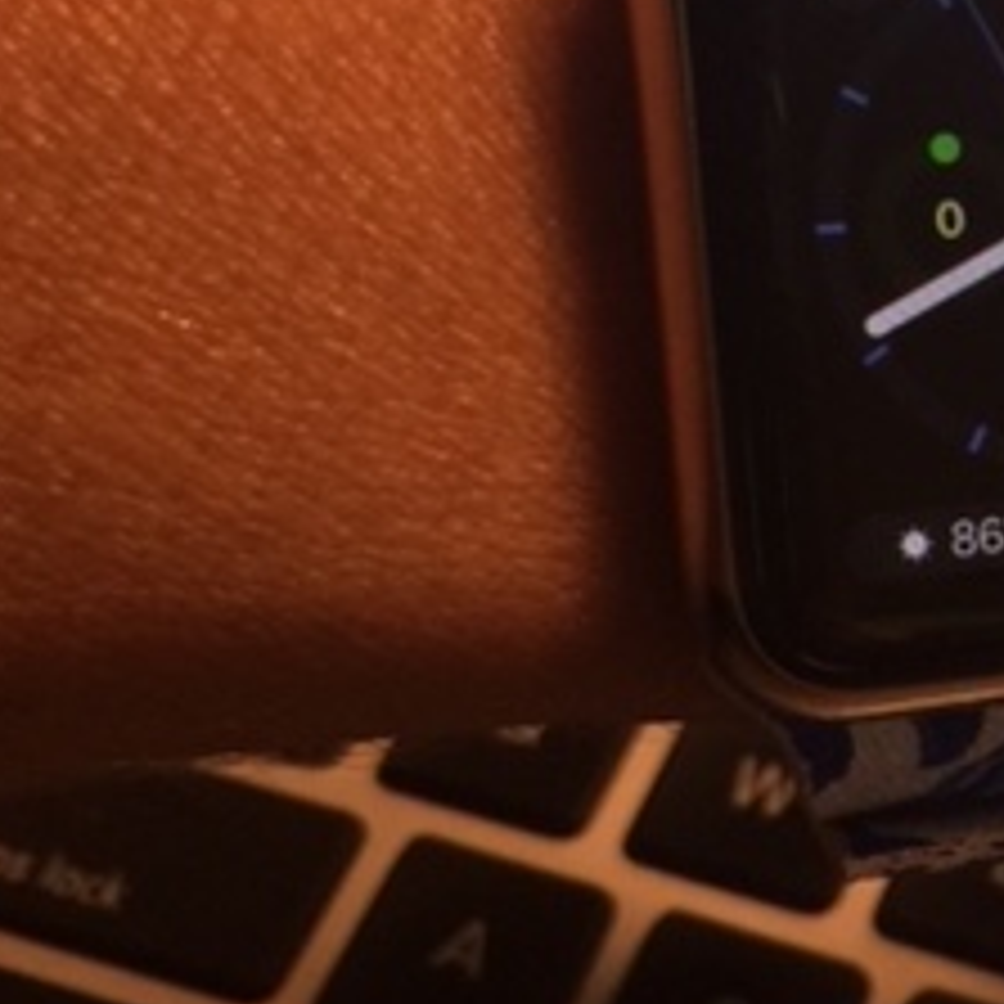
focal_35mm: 92
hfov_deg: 17.8
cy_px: 369
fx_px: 3019
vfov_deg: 18.8
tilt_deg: -47.6
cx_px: 1247
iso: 32
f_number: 2.2
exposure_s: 1/40
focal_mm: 4.15
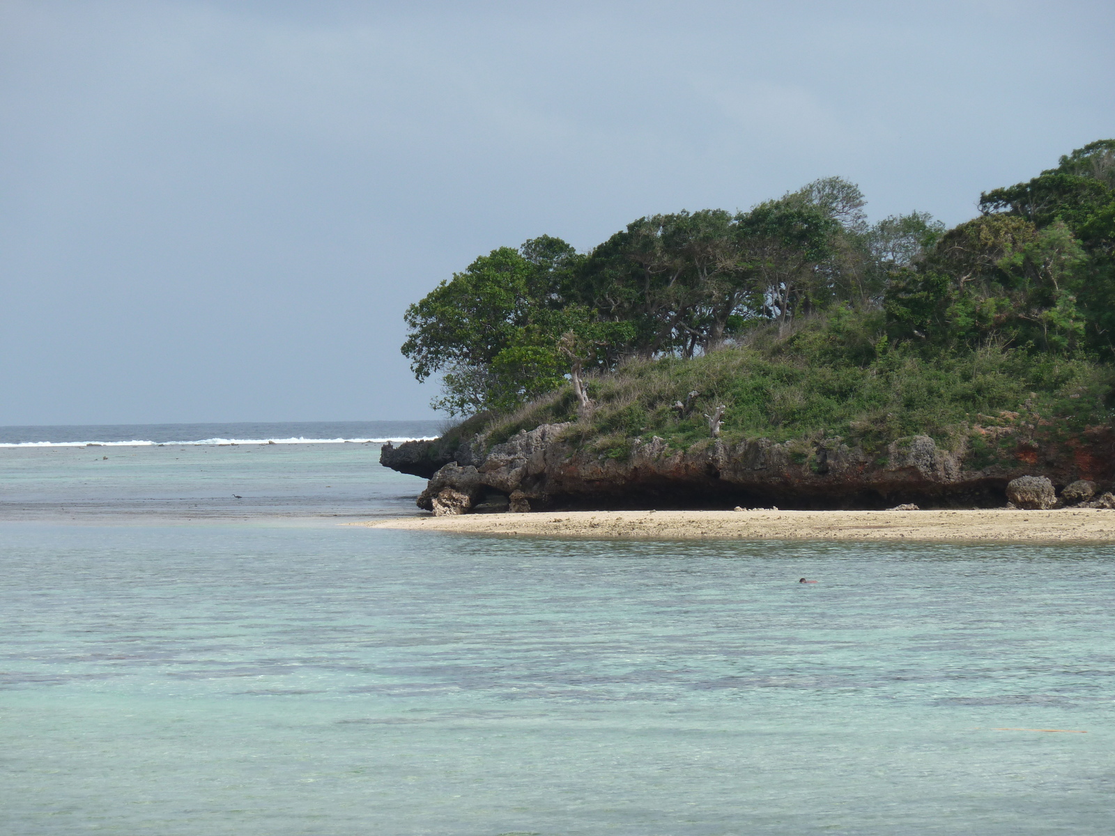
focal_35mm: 182
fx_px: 5862
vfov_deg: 8.2
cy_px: 418
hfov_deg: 10.9
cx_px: 558
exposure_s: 1/400
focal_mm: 29.9
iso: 80
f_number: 5
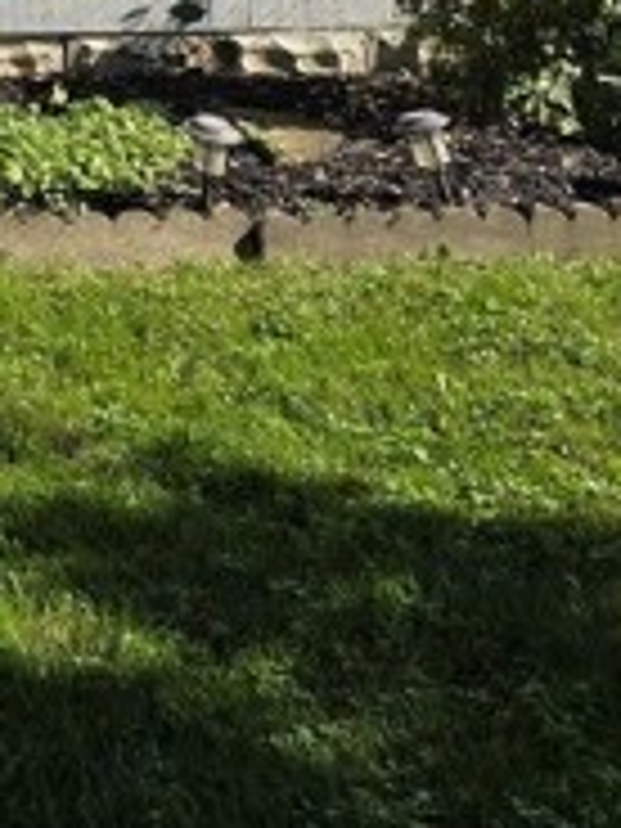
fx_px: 2296
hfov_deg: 13.4
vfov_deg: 16.6
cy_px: -716
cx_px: -580
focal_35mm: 96
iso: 12
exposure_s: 1/617
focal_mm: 6.3
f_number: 1.7
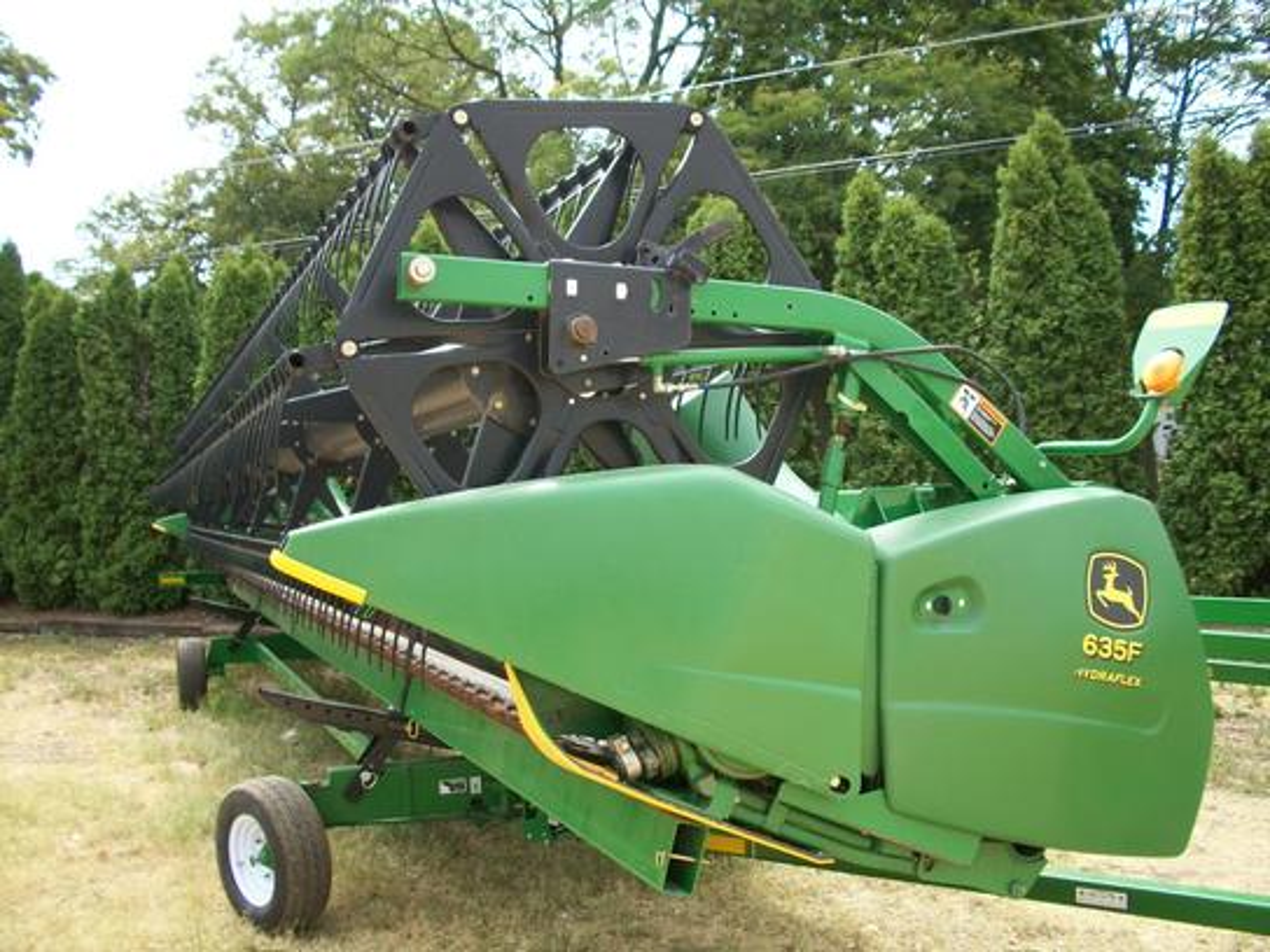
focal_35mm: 35
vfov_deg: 40.7
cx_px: 635
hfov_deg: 52.6
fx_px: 1284
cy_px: 476
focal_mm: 6.3
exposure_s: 1/400
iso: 80
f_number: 3.1
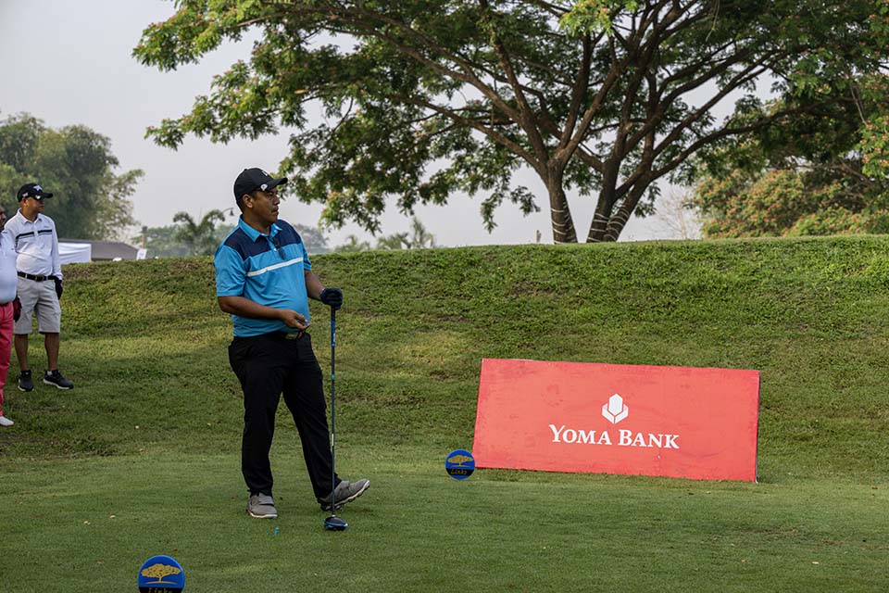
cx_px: 444
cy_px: 296
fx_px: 1728
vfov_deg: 19.5
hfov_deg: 28.8
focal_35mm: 70
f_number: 5
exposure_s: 1/2500
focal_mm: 70
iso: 1600
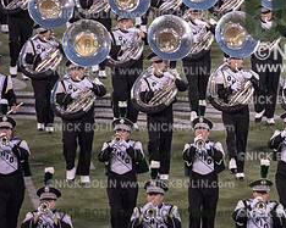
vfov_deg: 3.3
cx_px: 331
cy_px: 15
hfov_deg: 4.2
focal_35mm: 465
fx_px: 3934
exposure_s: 1/1250
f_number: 3.2
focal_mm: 200
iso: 5000
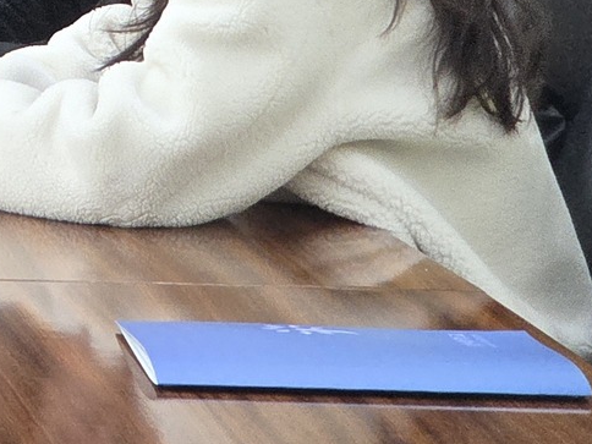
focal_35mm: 285
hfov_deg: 6.7
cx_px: -554
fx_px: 4874
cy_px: -449
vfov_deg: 5.1
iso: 500
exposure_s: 1/120
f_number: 2.4
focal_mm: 7
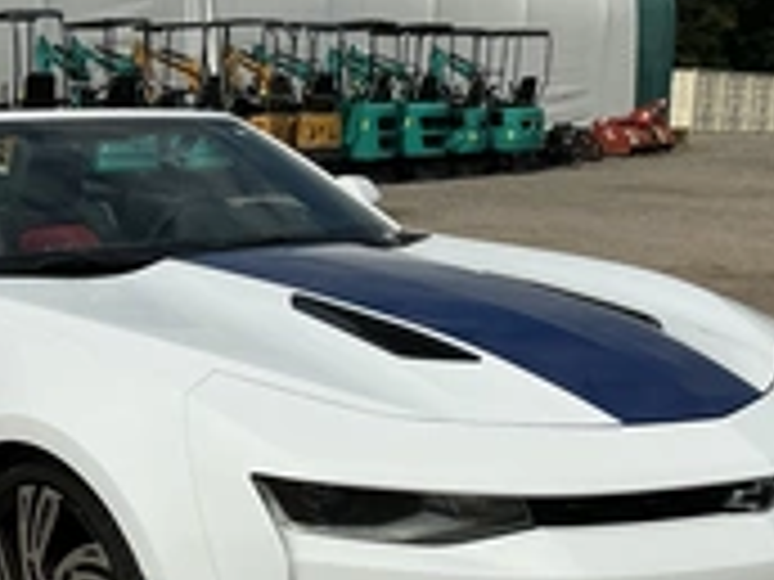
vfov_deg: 22.3
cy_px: 450
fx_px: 1453
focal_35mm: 65
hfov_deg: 29.2
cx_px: 171
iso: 25
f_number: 1.8
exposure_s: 1/5814
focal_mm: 3
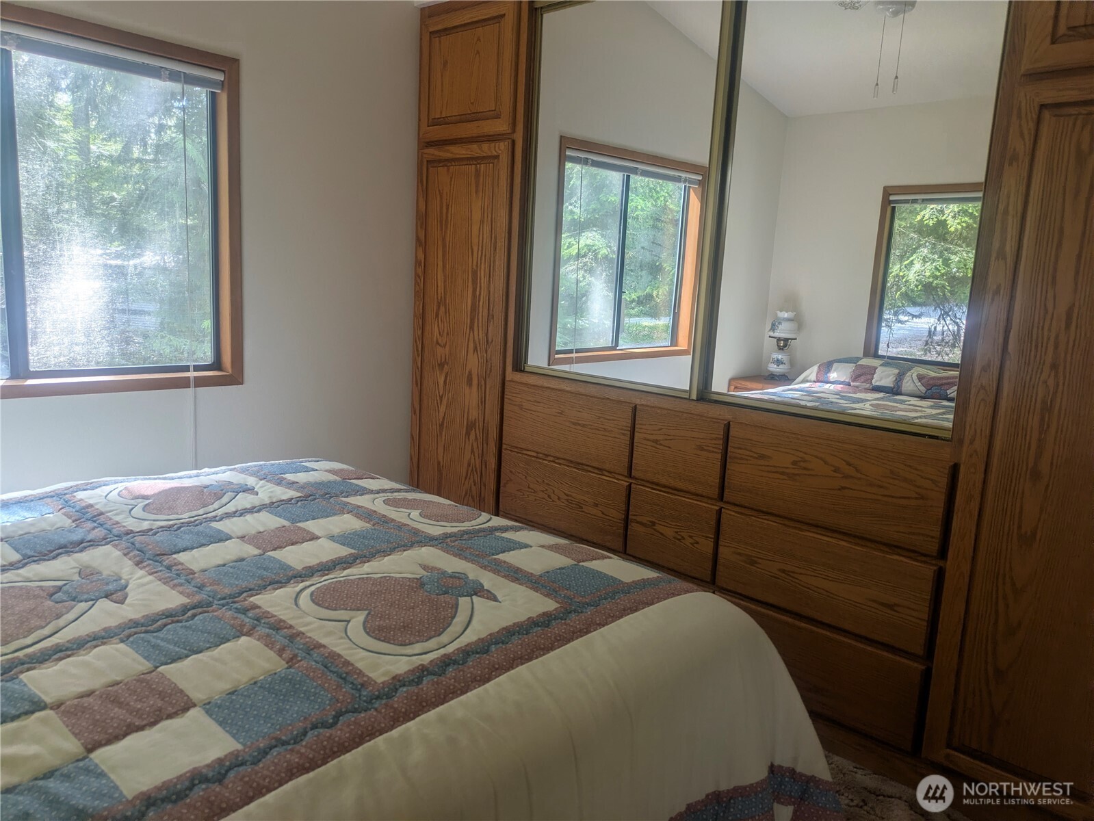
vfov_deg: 54.9
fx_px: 790
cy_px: 410
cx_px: 547
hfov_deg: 69.4
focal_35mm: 25
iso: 86
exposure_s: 1/120
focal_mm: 5.43
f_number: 1.89
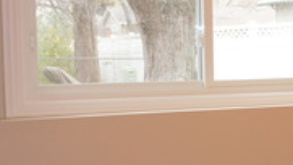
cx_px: 374
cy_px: 124
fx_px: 863
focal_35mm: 111
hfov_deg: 18.1
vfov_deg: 10.9
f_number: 4
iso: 640
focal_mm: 20
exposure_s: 1/60
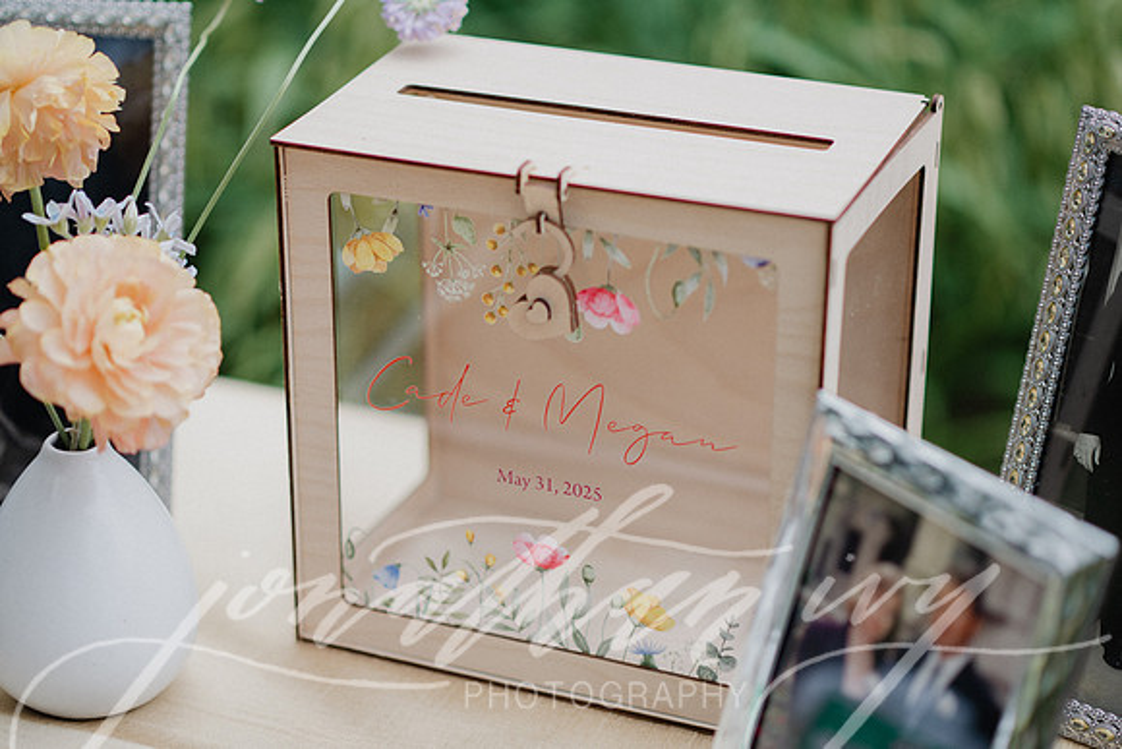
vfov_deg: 16.1
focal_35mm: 85
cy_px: 374
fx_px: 2650
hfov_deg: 23.9
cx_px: 561
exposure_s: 1/1250
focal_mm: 85
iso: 100
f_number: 2
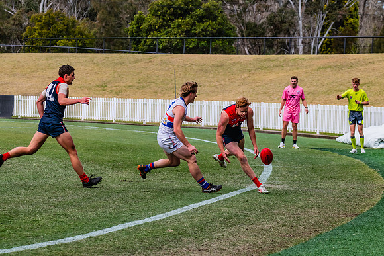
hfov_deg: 10.9
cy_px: 131
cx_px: 206
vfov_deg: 7.3
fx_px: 2008
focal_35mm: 188
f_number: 9
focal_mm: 170
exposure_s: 1/1600
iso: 800
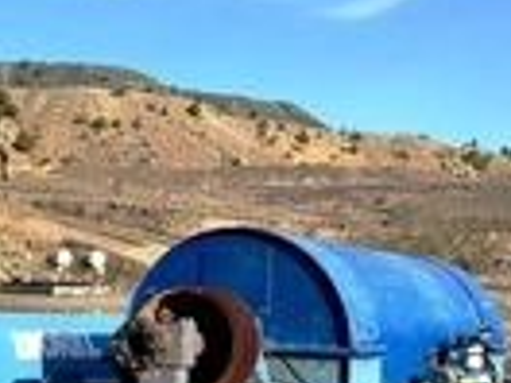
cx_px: -108
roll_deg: -1.3
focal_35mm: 88
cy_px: 340
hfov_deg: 20.7
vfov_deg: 16.6
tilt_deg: -1.6
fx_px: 1299
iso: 25
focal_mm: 4.15
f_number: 2.2
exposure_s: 1/1099
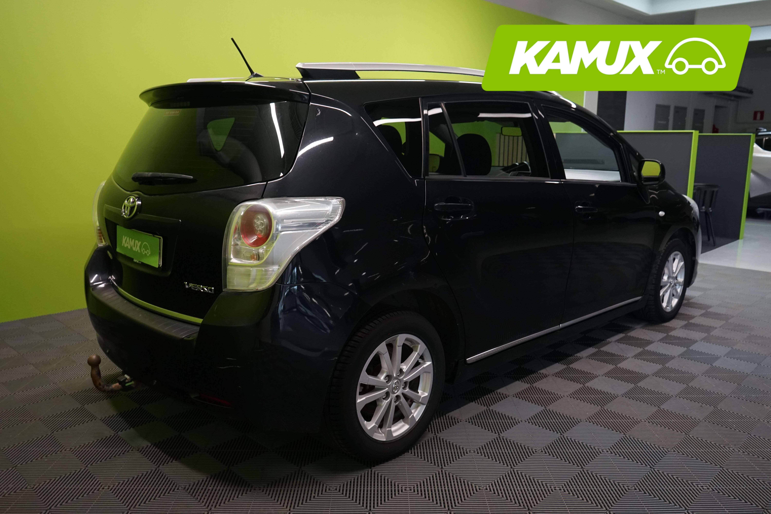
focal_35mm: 28
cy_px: 257
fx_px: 600
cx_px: 386
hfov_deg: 65.5
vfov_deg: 46.4
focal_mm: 28
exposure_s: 1/30
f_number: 6.3
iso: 1600
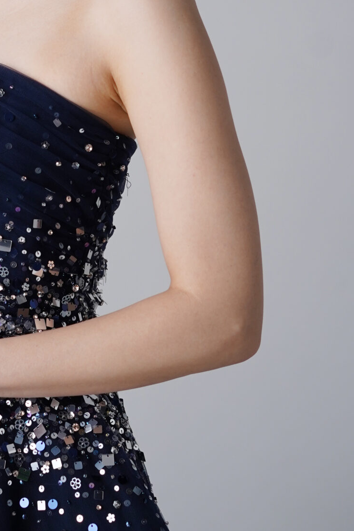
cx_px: -41
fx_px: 1874
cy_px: 37
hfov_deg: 10.7
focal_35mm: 127
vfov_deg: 15.9
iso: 640
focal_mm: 55
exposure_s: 1/200
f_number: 4
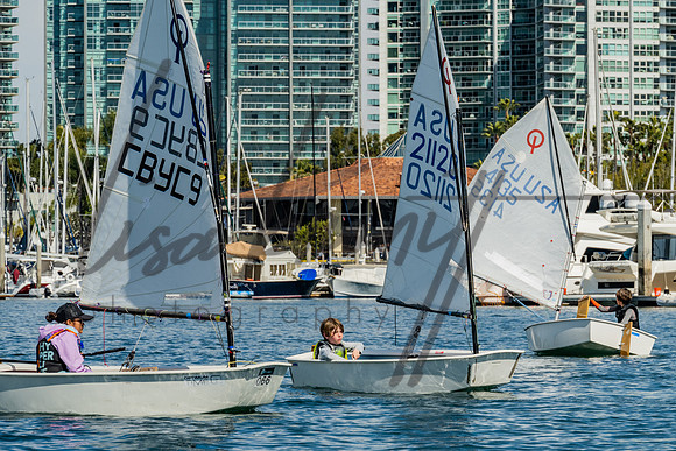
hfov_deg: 10.6
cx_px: 452
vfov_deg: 7.1
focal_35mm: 194
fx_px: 3648
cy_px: 262
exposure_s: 1/320
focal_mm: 145
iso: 250
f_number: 10
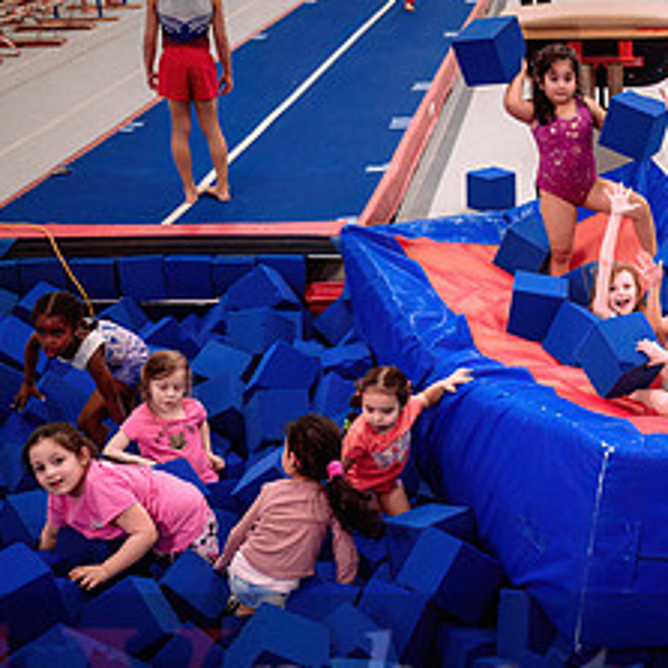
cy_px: 313
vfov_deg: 26.1
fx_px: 1441
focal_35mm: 66
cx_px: 706
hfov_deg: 24.6
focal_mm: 27.5
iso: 1600
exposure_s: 1/400
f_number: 2.8
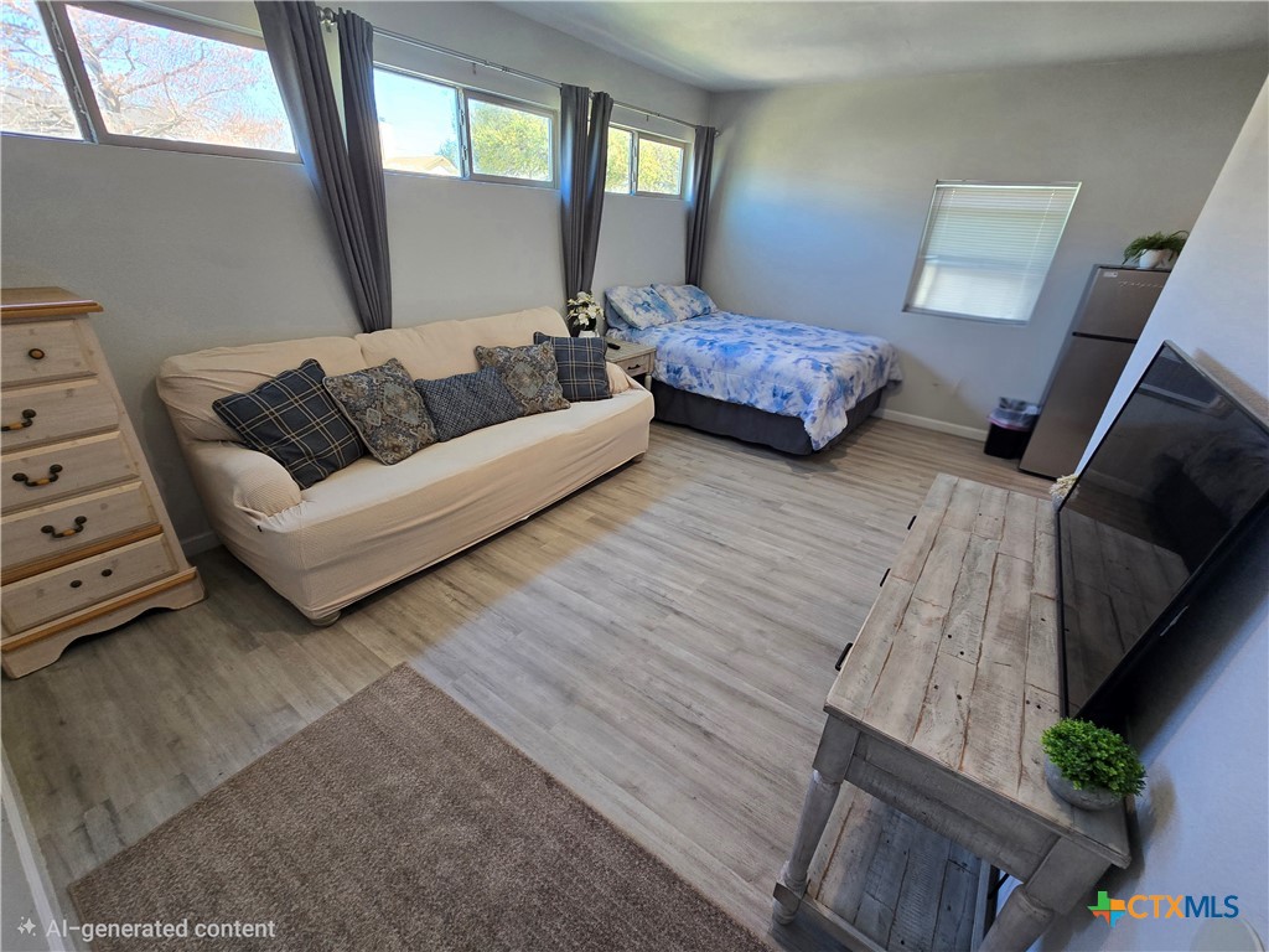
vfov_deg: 89.9
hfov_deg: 106.2
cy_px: 476
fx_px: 477
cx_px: 634
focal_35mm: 13
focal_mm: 2.2
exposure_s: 1/54.1
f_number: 2.2
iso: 80
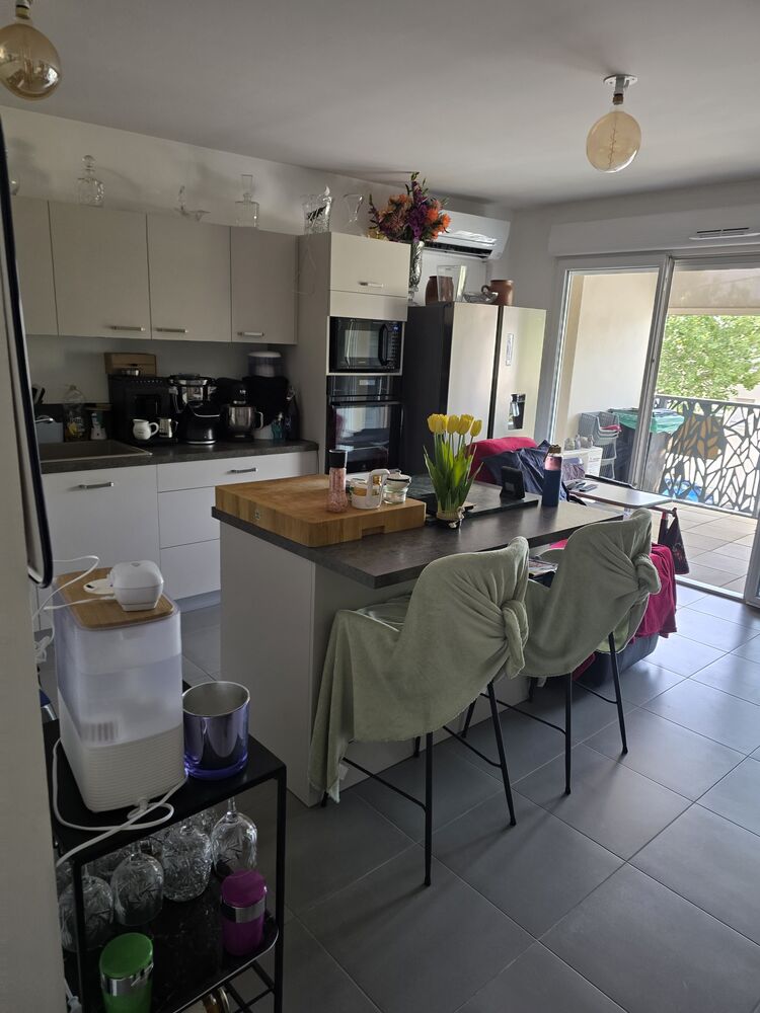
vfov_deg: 73.9
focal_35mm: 23
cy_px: 506
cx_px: 380
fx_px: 673
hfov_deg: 58.9
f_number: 1.7
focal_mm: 6.3
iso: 200
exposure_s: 1/100
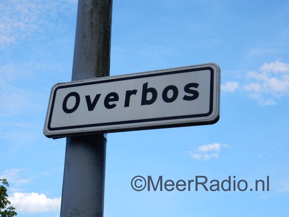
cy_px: 108
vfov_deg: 24.4
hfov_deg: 32.2
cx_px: 144
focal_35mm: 60
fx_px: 501
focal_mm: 10.7
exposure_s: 1/500
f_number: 4.5
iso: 125
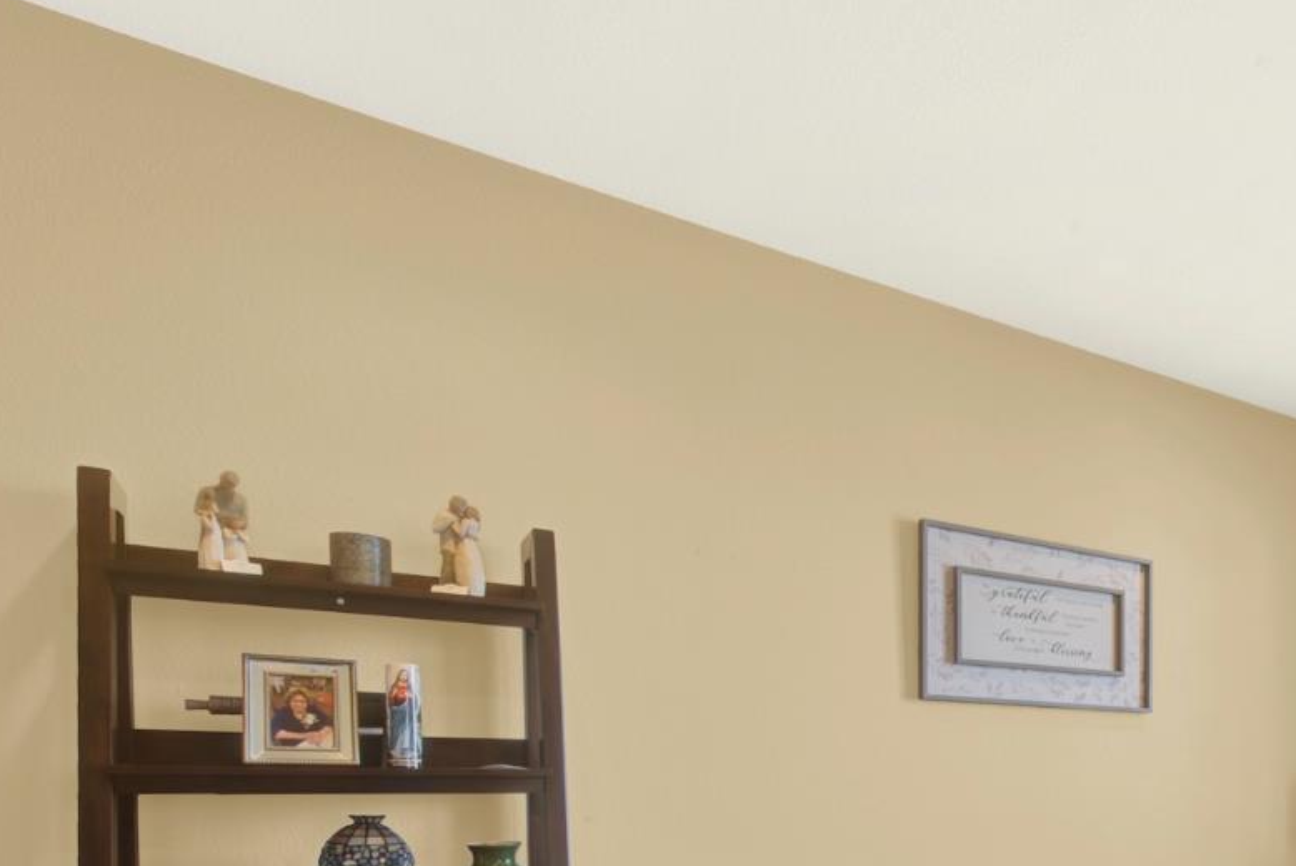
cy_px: 781
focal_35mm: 27
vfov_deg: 43.8
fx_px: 973
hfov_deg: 58.3
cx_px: 1149
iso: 100
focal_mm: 14
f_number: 14
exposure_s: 1/4
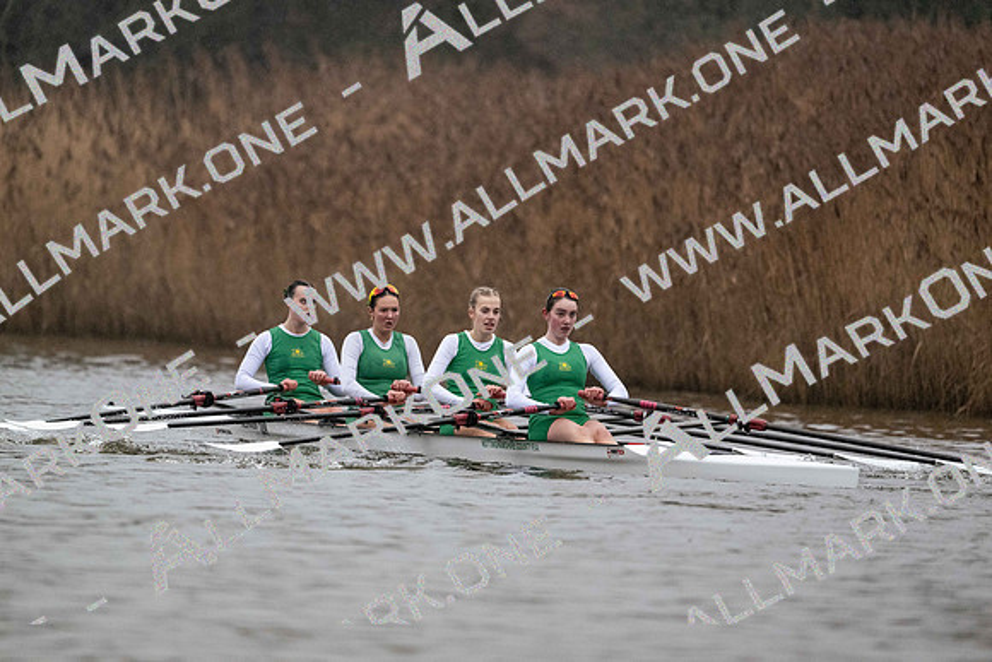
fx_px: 11024
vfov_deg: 3.4
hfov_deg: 5.2
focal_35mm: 400
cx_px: 496
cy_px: 331
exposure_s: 1/1600
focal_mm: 400
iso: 4500
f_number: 4.5
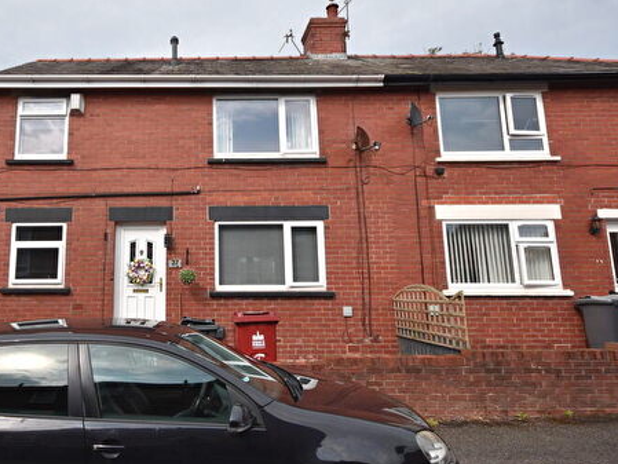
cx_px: 187
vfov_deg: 51.3
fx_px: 482
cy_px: 209
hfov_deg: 63.0
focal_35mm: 27
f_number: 8
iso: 200
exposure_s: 1/500
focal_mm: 12
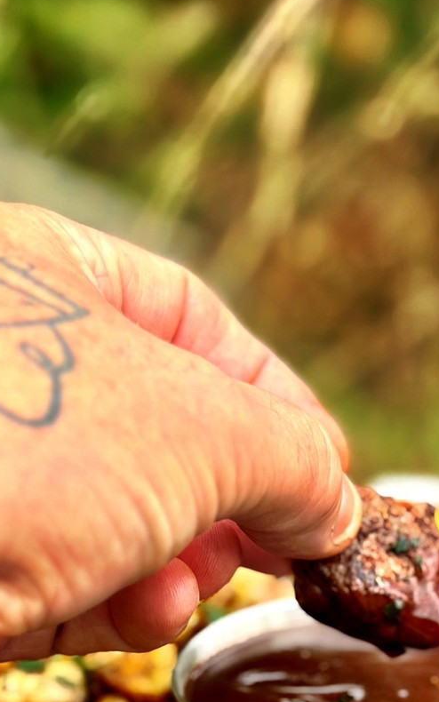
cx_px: 384
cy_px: 570
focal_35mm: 103
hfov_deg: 12.6
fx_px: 1971
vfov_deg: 20.0
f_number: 1.78
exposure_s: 1/379
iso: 64
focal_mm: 6.76
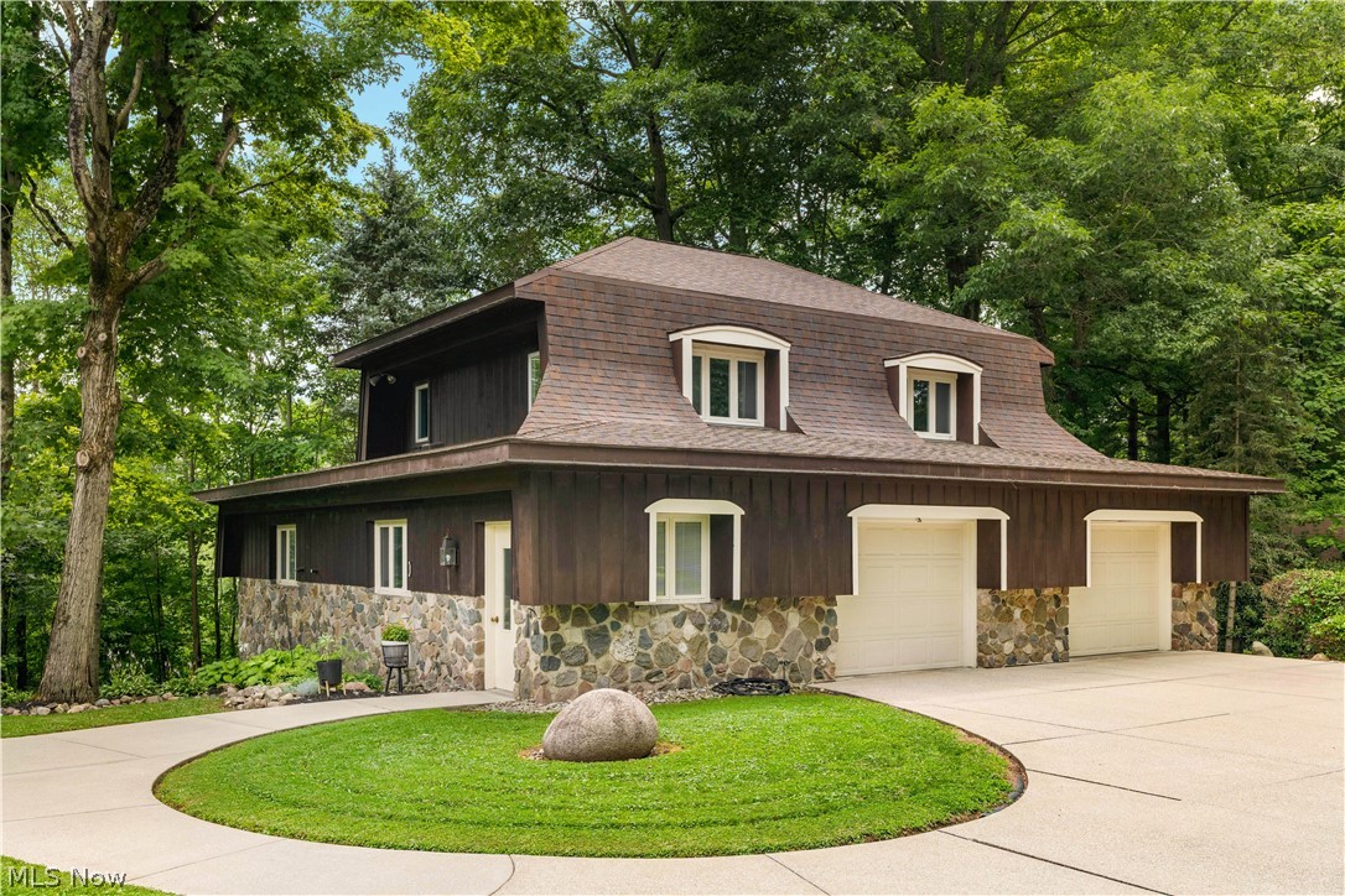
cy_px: 448
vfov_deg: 42.3
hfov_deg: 60.3
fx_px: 1158
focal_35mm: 31
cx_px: 672
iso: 400
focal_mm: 31
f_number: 8
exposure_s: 1/50
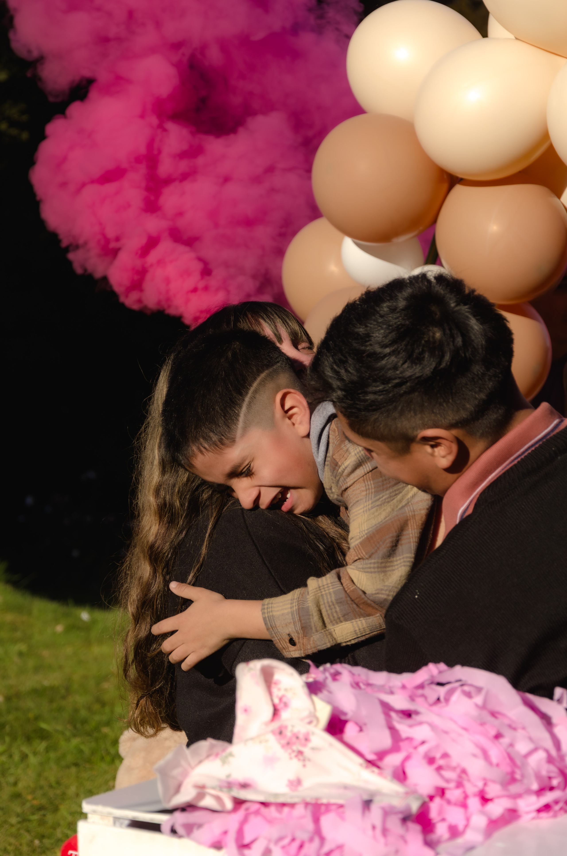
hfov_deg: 13.0
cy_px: 428
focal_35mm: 105
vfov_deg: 19.5
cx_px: 284
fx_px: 2492
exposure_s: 1/1600
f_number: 5.3
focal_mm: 70
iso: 160
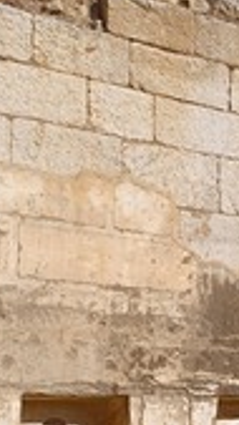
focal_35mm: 71
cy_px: 352
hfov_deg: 15.2
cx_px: 400
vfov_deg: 29.0
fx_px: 800
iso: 32
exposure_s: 1/683
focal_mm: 4.6
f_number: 1.8
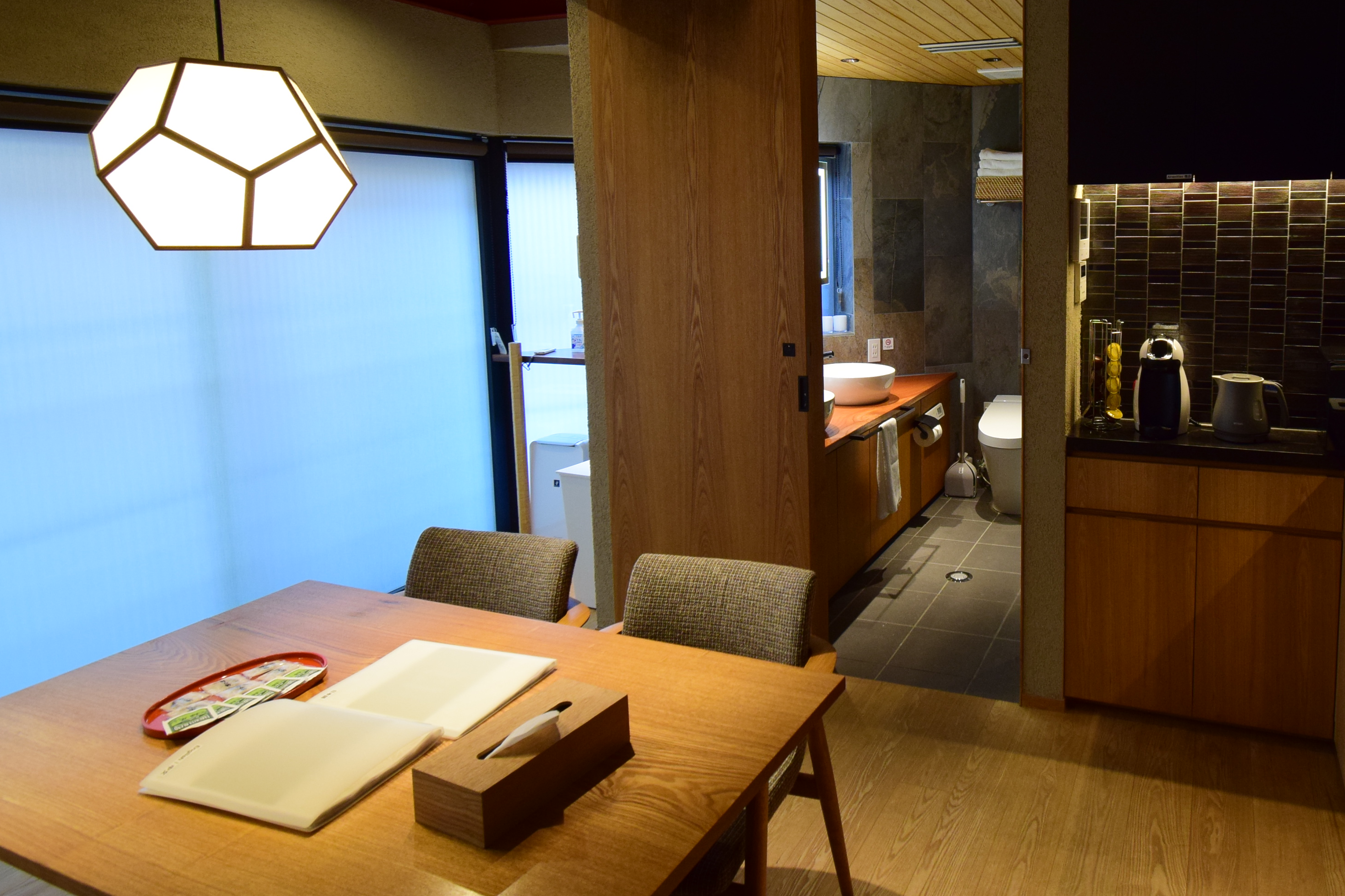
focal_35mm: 23
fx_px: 859
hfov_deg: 73.7
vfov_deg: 54.3
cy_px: 318
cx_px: 900
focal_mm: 10
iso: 800
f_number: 6.7
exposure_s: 1/20
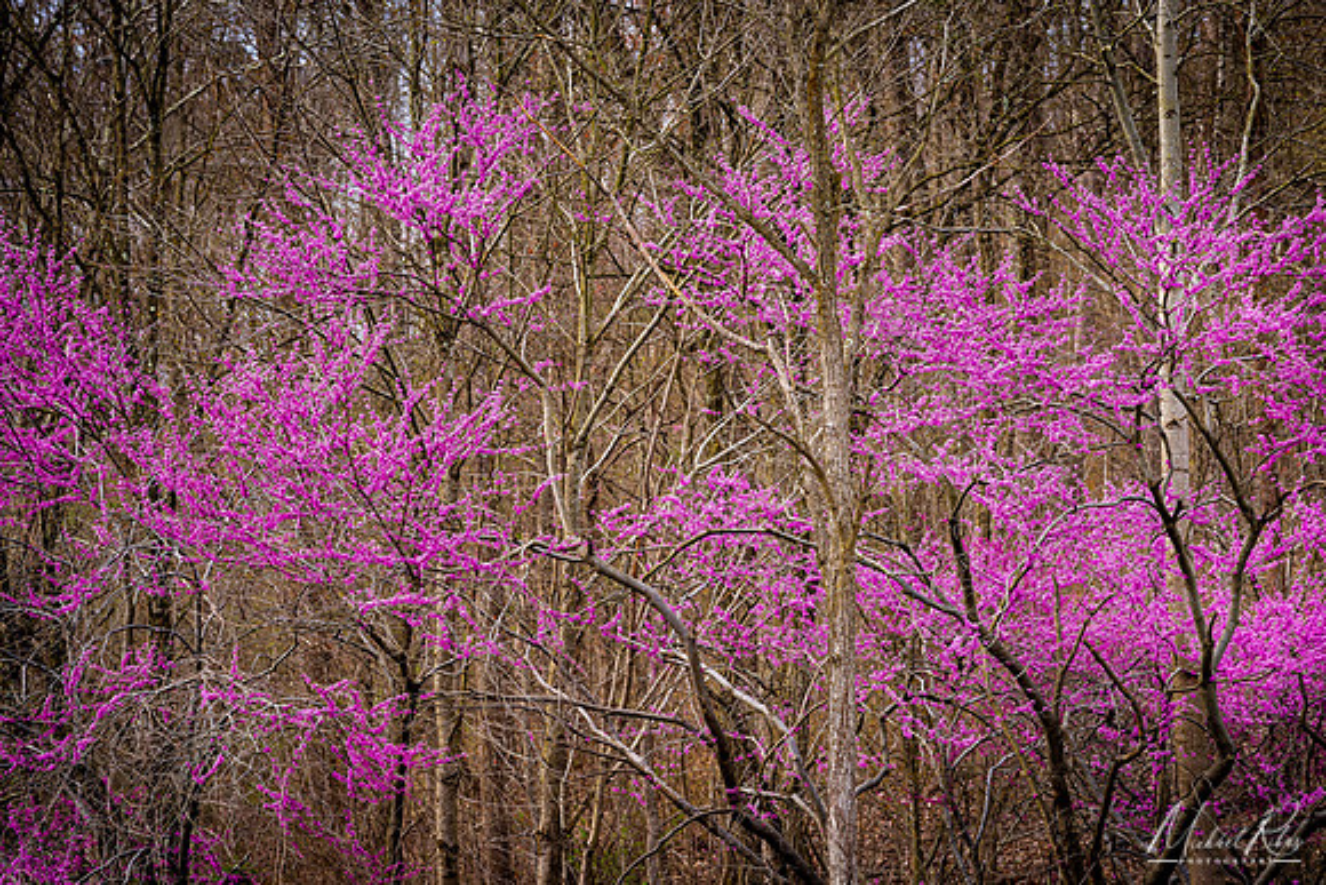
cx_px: 663
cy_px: 450
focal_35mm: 193
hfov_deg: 10.6
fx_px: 7114
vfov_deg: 7.1
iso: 200
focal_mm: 190
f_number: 8
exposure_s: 1/125
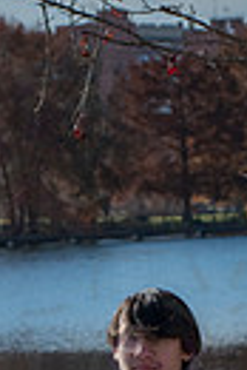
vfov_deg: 7.3
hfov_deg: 5.0
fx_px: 2843
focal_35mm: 277
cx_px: 165
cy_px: 629
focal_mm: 80
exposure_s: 1/800
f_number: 8
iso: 400
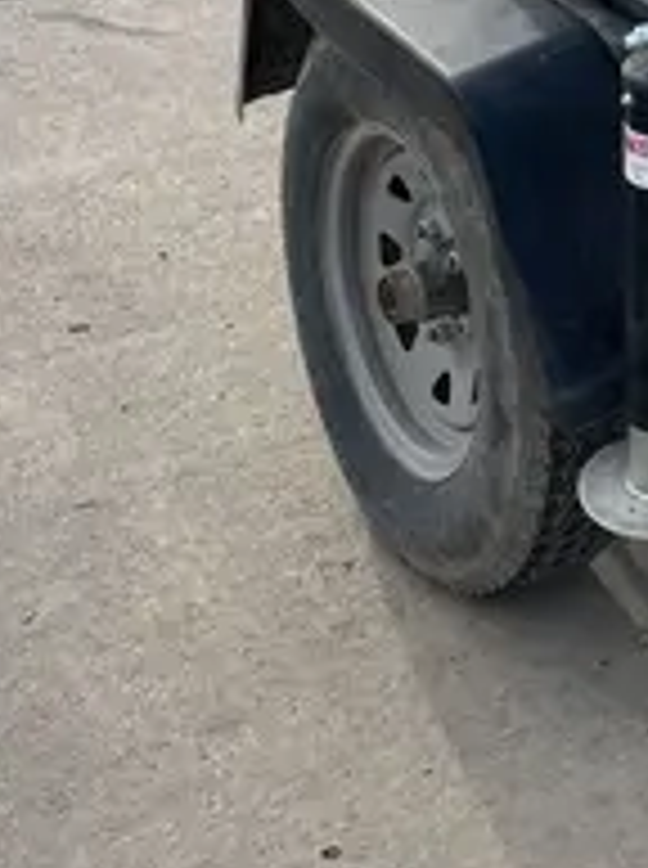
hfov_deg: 14.3
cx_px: 824
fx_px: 2479
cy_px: -376
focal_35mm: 99
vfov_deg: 18.0
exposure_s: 1/1595
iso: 32
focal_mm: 4.2
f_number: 1.6
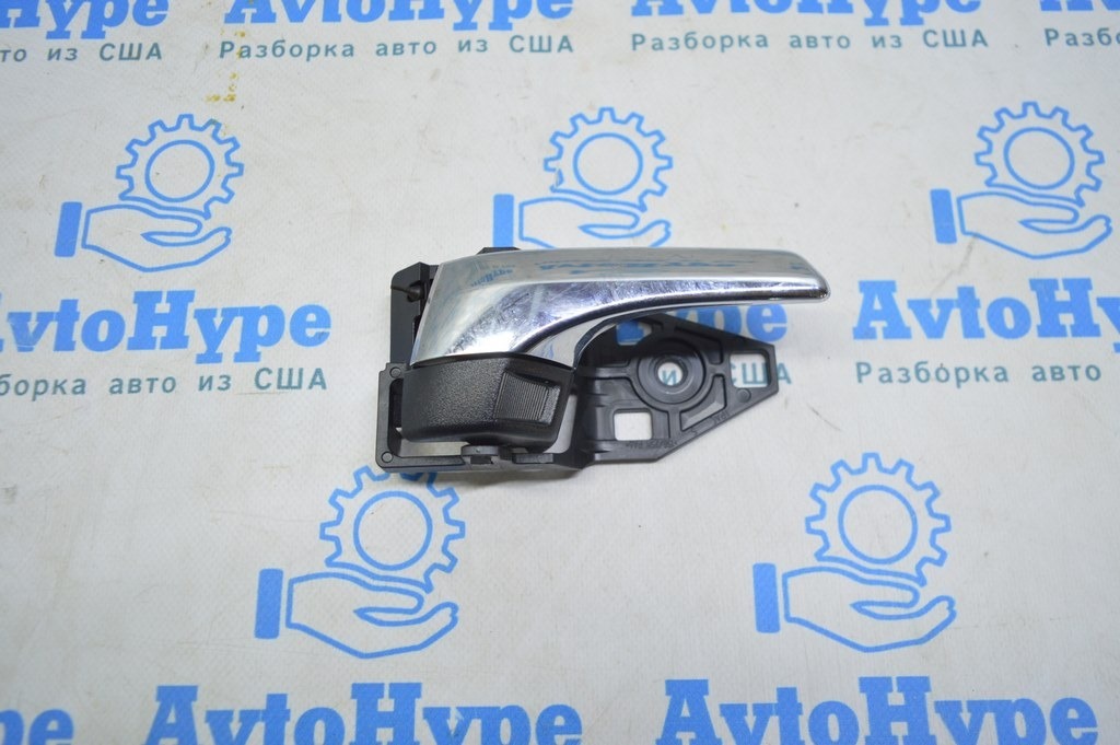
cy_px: 372
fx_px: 839
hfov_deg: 67.4
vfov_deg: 47.9
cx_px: 560
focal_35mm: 27
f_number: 3.5
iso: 400
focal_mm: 18
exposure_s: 1/50
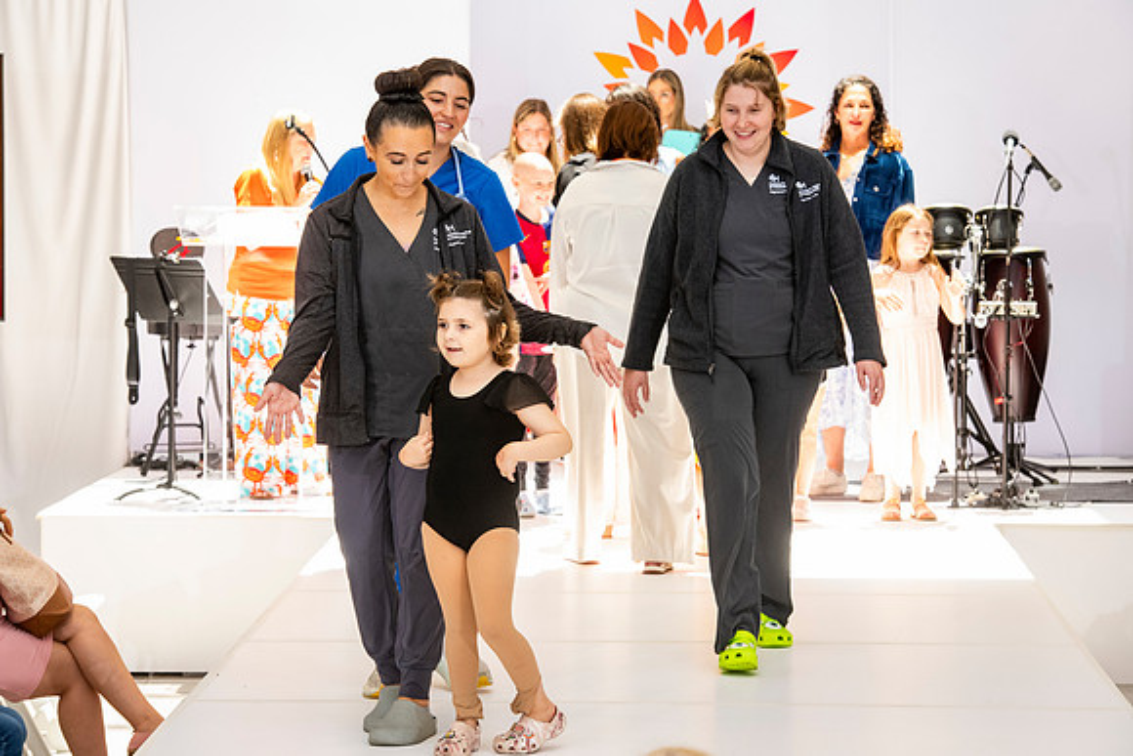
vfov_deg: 10.9
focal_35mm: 126
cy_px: 378
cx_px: 566
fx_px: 3960
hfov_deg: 16.3
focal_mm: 122
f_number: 9
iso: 1600
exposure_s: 1/160
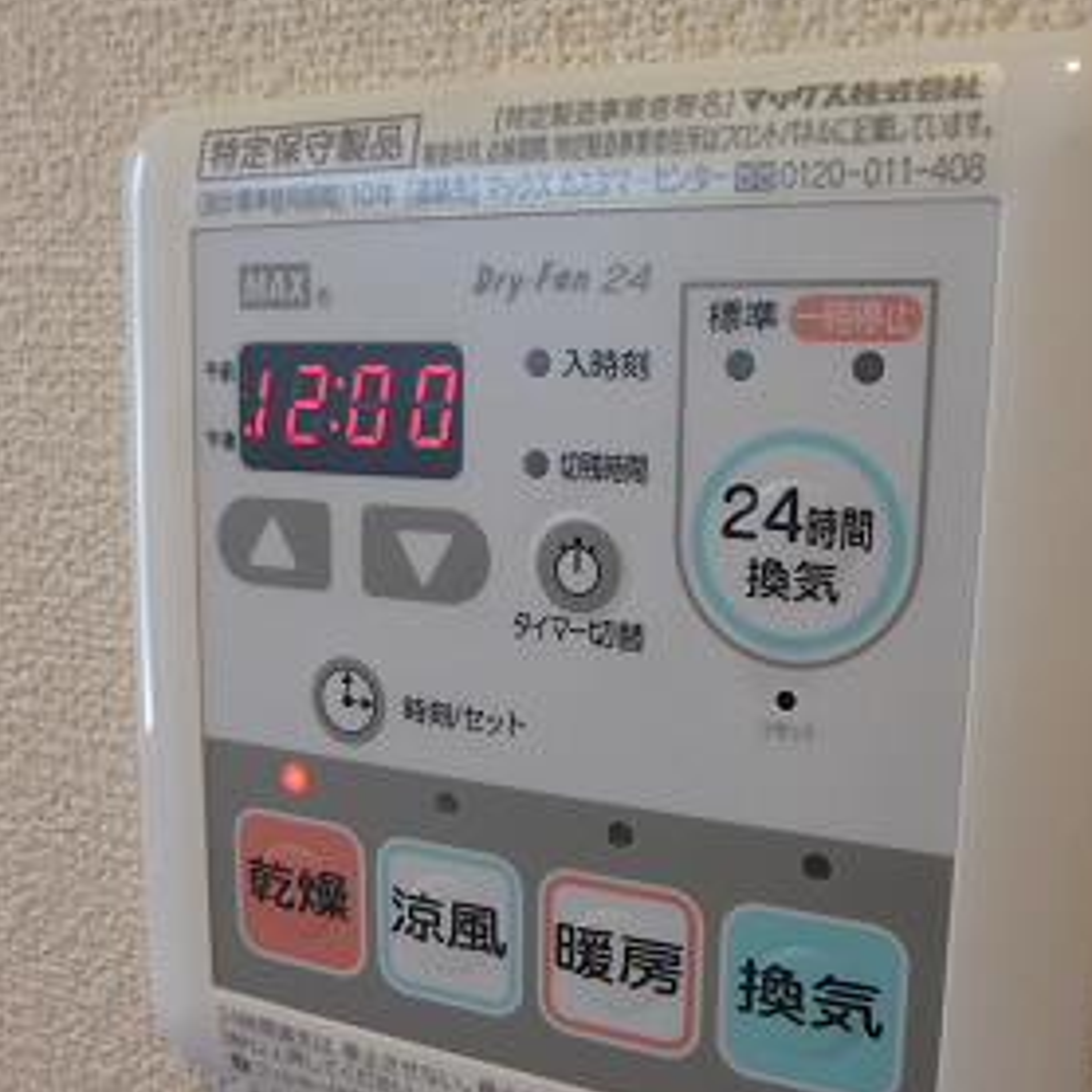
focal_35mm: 35
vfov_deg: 47.1
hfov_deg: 47.2
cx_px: 595
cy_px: 619
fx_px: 1249
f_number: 3.1
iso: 320
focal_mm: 4.5
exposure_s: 1/60
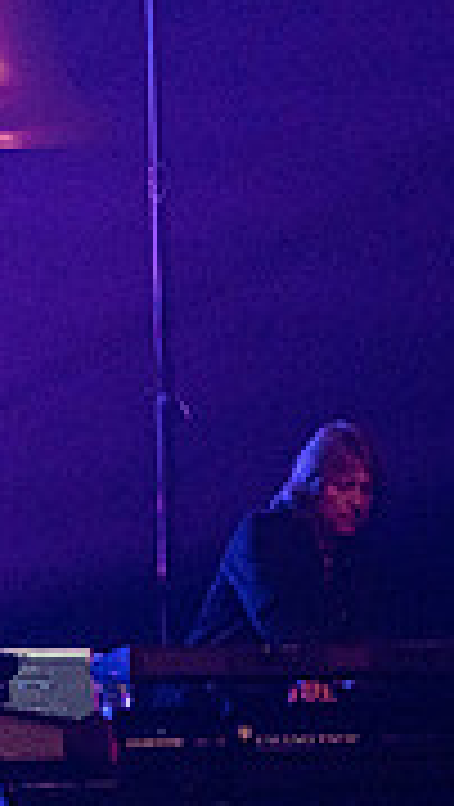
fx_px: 14519
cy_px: 344
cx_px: -247
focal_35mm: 680
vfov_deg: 3.2
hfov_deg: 1.8
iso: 6400
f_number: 5.6
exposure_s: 1/250
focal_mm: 200
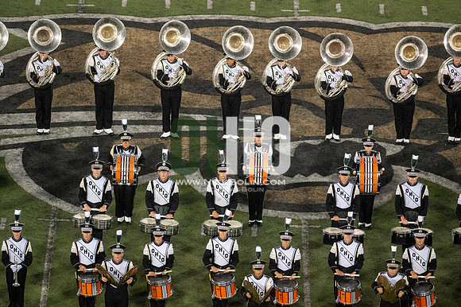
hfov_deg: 6.9
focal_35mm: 300
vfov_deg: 4.6
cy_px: 154
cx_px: 230
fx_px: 3839
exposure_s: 1/2500
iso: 6400
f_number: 2.8
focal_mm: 300
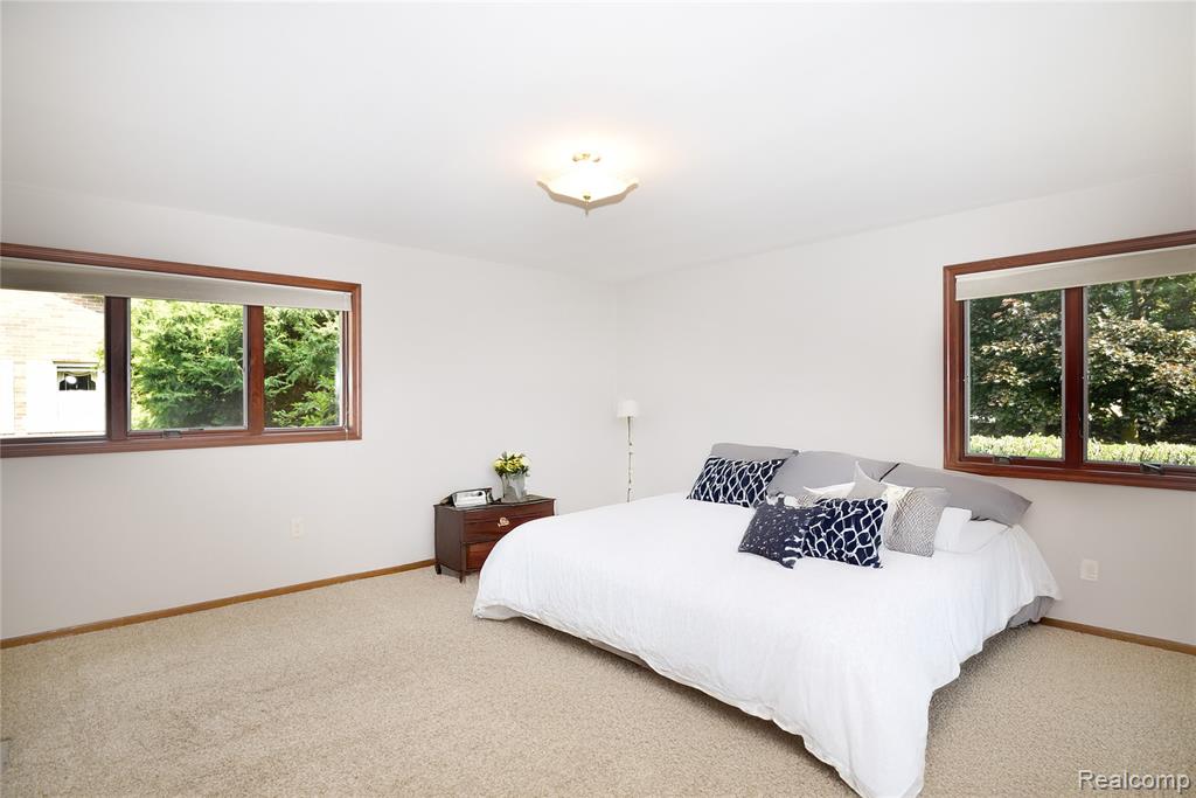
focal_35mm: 17
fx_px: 565
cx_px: 598
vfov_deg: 70.5
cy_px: 399
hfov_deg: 93.3
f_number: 6.3
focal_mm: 17
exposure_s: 1/60
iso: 320
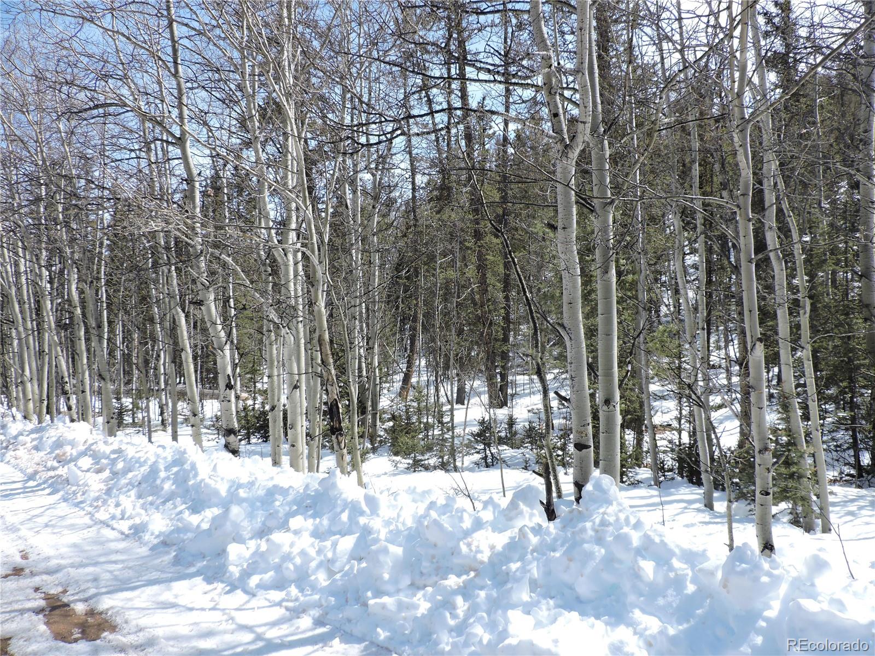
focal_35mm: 24
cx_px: 438
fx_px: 607
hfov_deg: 71.6
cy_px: 328
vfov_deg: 56.8
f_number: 3
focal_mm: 4.3
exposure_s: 1/800
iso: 100
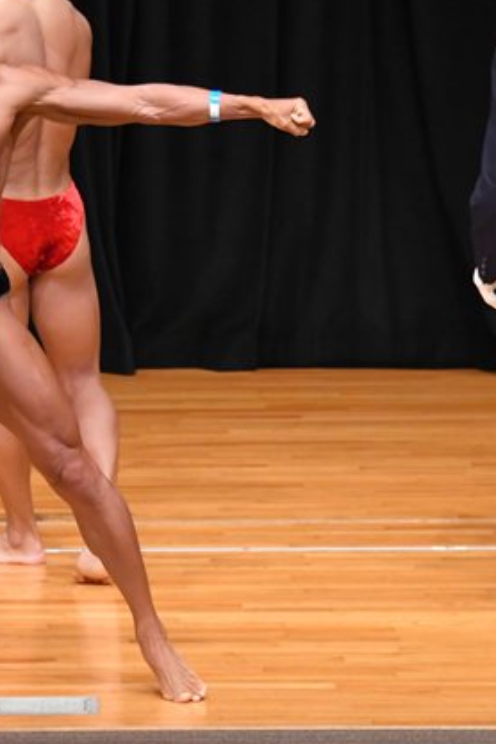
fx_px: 9795
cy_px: 319
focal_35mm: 474
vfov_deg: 4.3
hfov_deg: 2.9
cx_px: 67
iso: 4000
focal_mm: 170
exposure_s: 1/400
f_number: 5.6
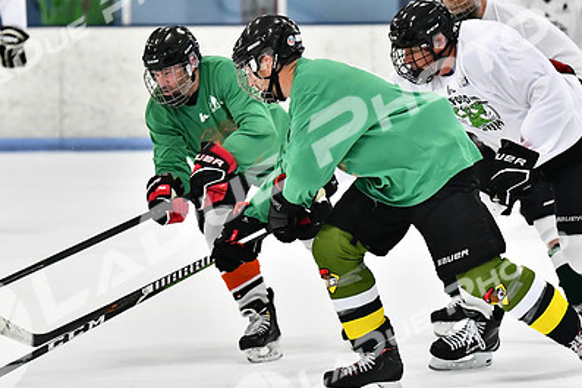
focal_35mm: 329
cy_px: 190
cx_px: 227
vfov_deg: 4.2
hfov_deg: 6.3
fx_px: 5320
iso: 6400
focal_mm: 150
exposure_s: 1/1600
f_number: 2.8
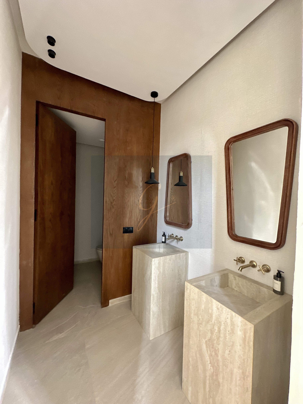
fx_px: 163
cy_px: 202
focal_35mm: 14
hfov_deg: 85.7
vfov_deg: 102.1
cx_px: 152
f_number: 2.2
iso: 500
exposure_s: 1/60
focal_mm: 2.22
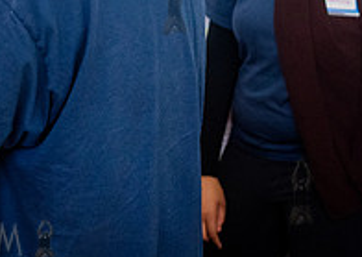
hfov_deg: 17.5
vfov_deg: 12.5
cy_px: -95
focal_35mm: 110
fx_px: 1128
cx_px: -46
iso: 4000
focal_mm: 35
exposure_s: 1/500
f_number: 4
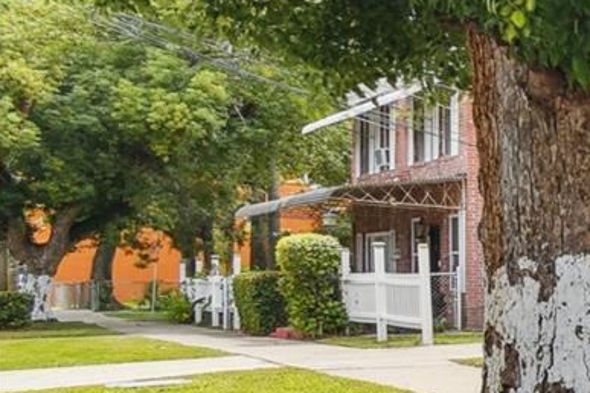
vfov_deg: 21.8
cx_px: 1217
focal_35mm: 62
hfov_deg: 18.5
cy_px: 260
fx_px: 1016
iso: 100
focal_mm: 10
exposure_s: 1/400
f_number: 7.1
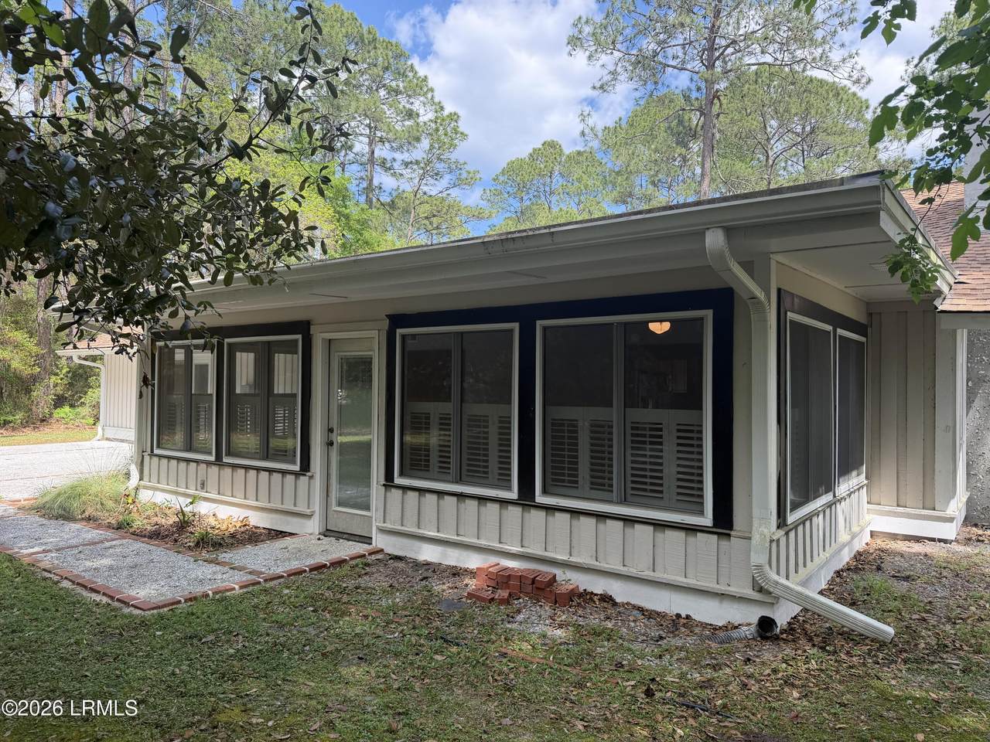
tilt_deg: +1.6
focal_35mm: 24
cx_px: 495
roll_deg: -0.4
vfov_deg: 56.8
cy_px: 371
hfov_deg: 71.6
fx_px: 686
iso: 100
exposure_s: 1/1106
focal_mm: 6.76
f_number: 1.78
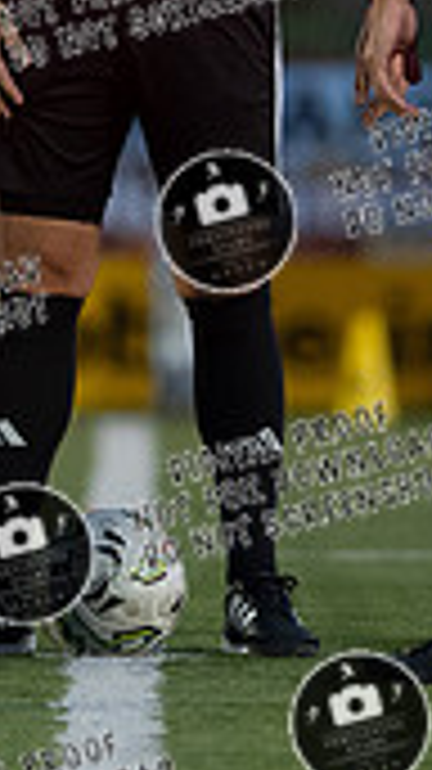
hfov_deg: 1.0
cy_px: -170
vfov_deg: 1.8
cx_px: 99
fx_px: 24861
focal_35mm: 1219
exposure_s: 1/640
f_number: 3.5
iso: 3200
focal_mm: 300
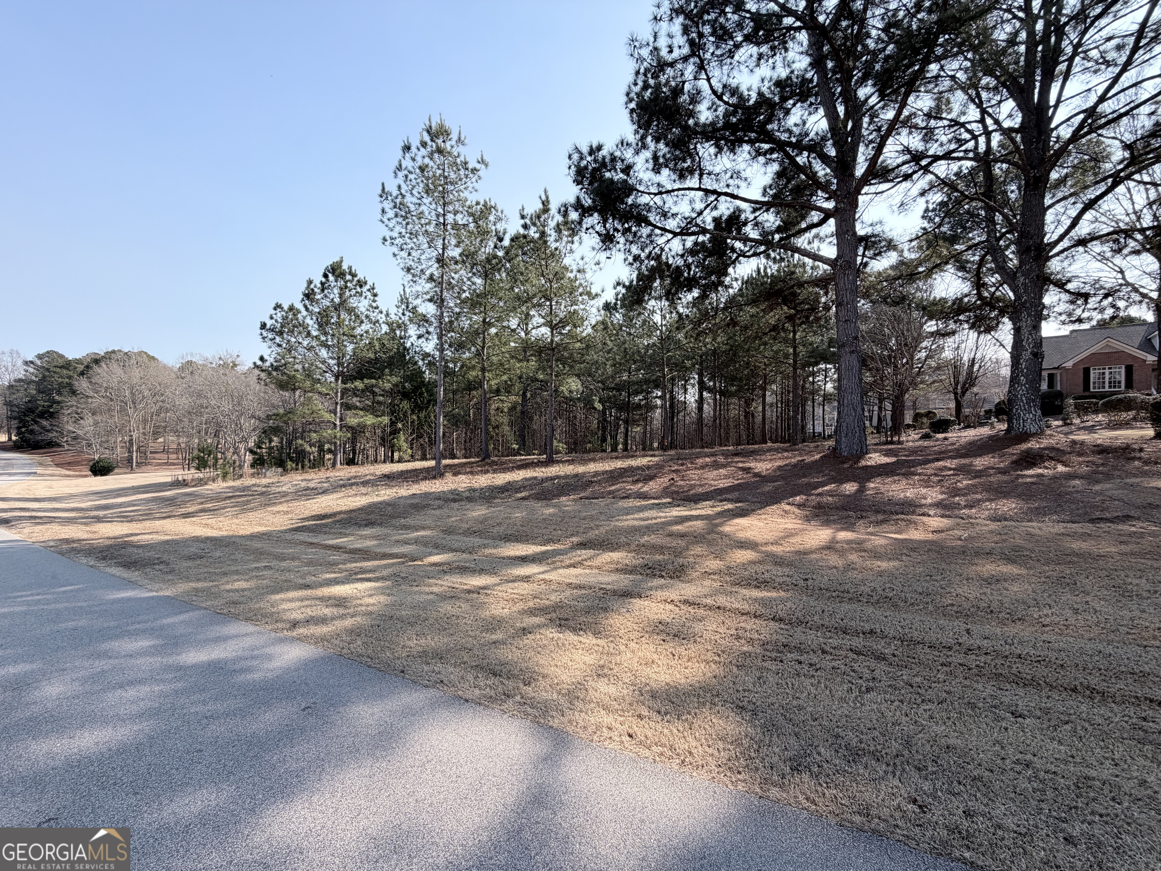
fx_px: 470
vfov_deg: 85.7
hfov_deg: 102.1
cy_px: 436
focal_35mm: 14
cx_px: 580
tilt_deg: +0.3
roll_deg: -0.6
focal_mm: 2.22
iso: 40
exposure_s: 1/734
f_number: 2.2
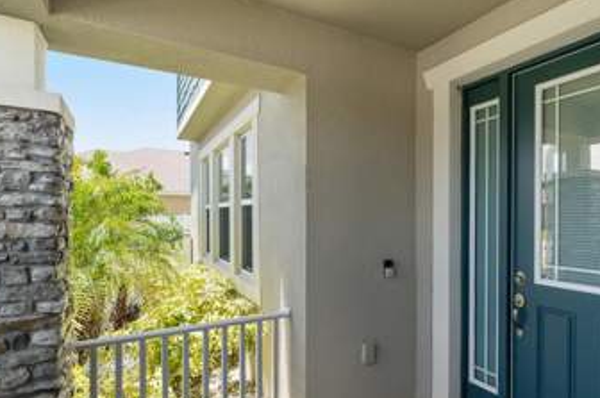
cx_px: 320
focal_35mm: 20
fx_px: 333
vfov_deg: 61.6
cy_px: 220
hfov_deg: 83.9
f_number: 7.1
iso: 400
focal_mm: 14
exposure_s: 1/200
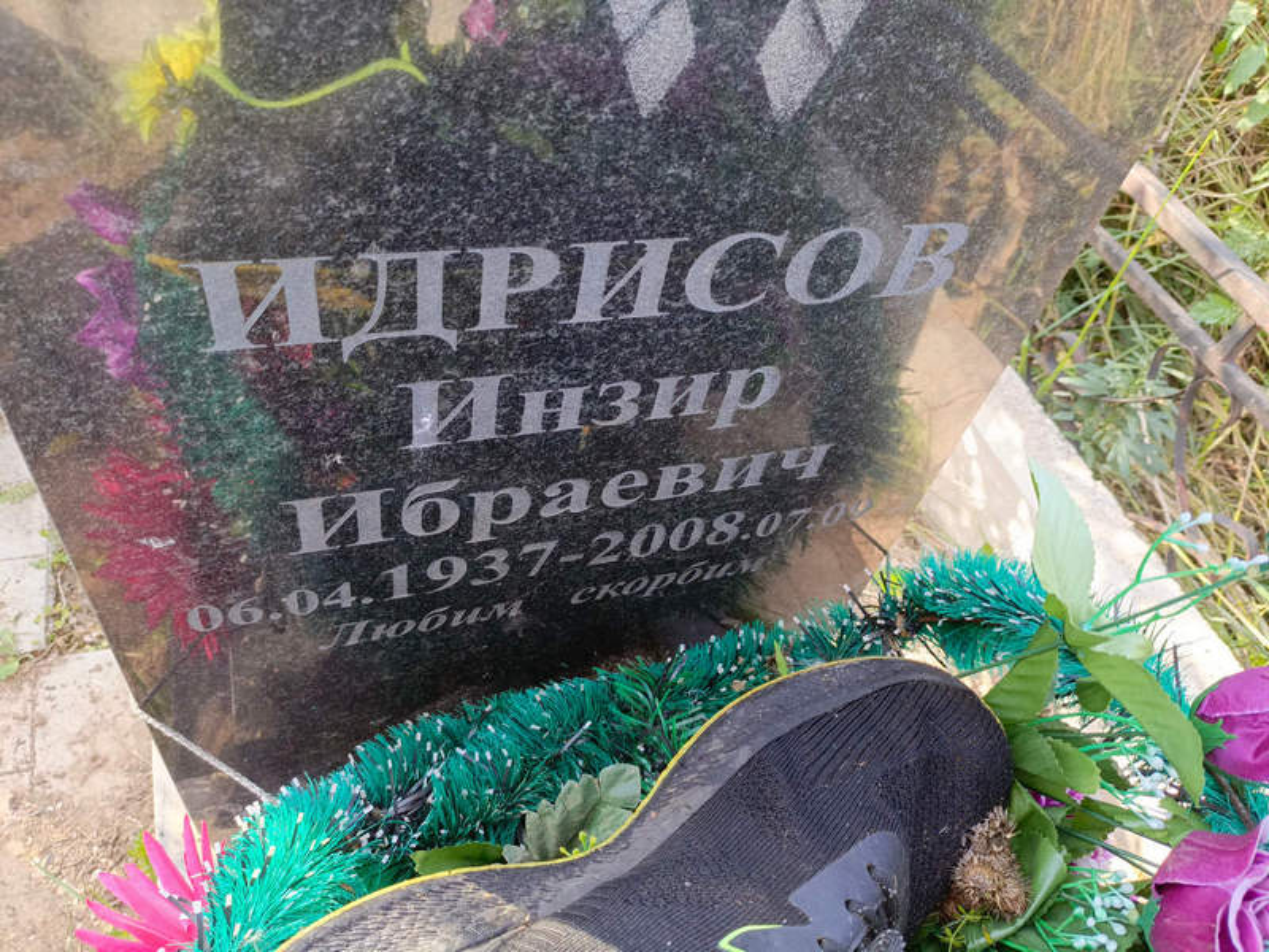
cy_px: 476
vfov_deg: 54.9
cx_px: 634
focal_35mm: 25
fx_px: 916
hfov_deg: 69.4
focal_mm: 4.76
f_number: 1.69
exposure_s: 1/120
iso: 254
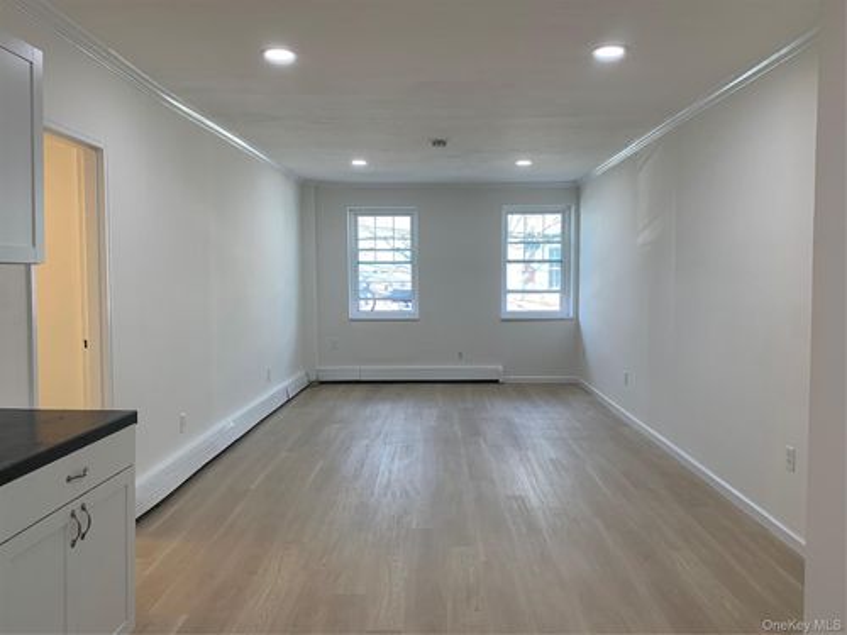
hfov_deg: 67.3
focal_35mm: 26
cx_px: 424
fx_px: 636
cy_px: 318
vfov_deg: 53.1
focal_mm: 4.25
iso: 80
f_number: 1.8
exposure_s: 1/120
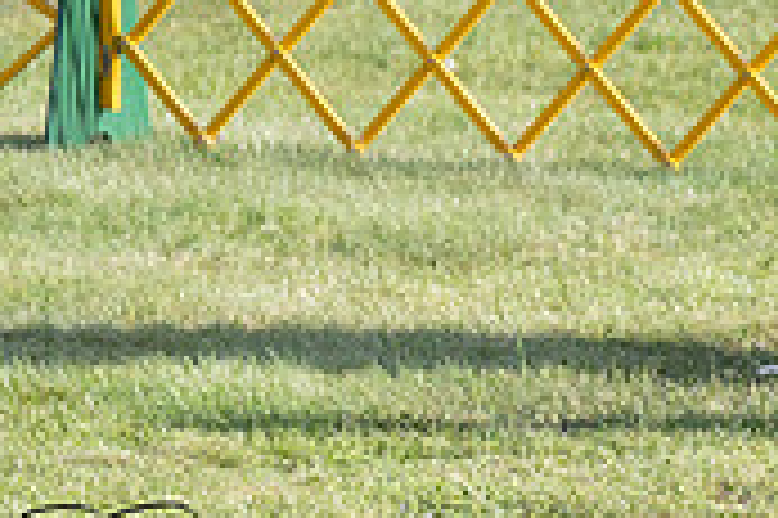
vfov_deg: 2.7
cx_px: 1306
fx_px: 10903
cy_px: -212
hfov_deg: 4.1
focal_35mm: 505
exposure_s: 1/1250
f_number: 5.6
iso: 500
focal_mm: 130
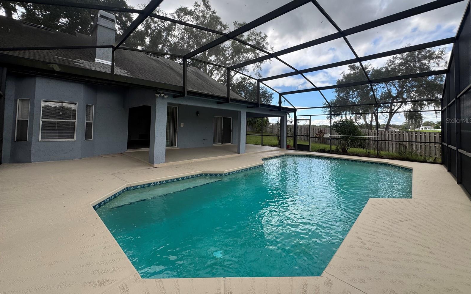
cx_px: 236
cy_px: 120
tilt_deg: -1.7
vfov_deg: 74.1
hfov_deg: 101.5
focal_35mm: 15
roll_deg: -1.4
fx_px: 193
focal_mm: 2.22
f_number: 2.2
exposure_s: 1/325
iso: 40
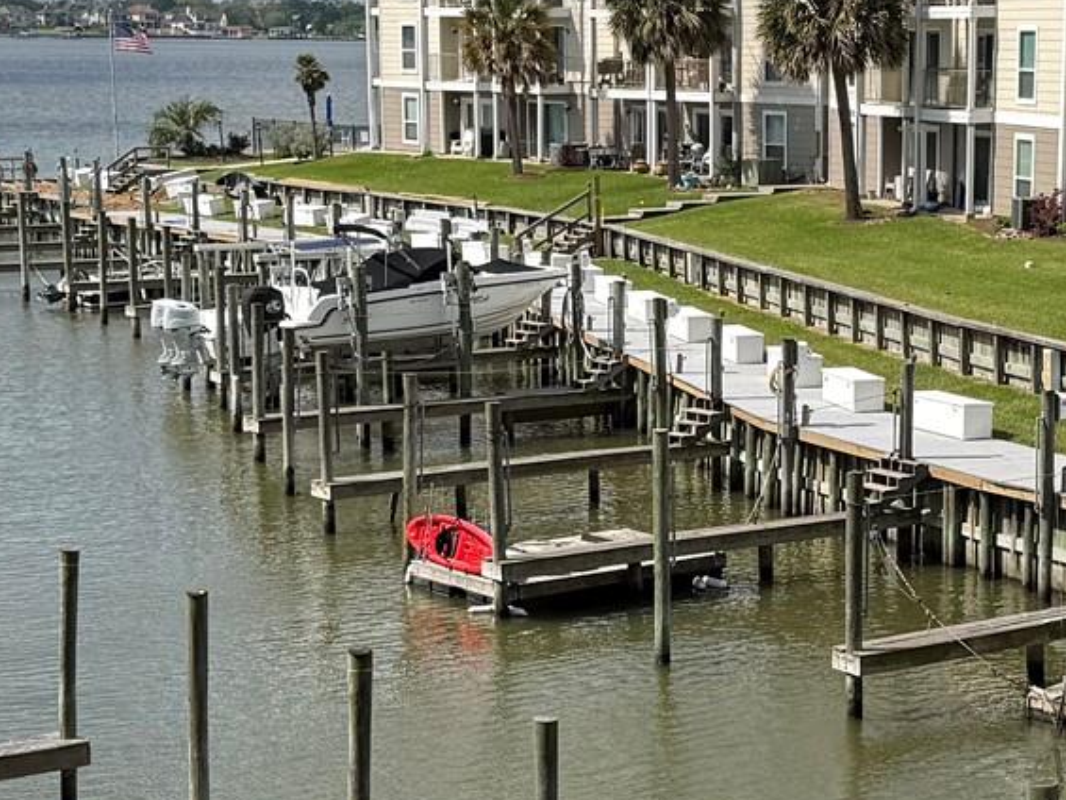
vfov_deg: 17.0
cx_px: 764
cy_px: 464
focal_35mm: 87
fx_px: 2680
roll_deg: -0.4
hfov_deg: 22.3
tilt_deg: -8.9
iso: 80
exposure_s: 1/6711
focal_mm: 6.76
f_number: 1.78
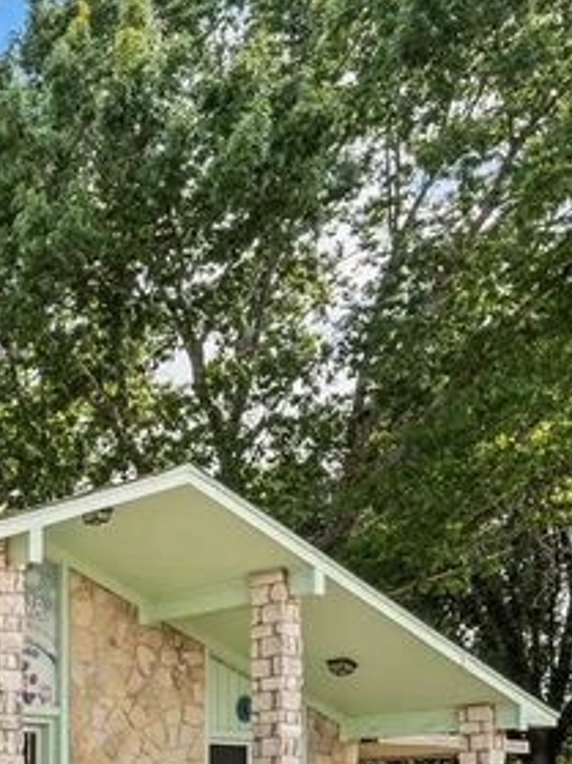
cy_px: 880
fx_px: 1169
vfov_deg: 31.3
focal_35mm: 53
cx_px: -473
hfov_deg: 19.8
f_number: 11
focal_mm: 15
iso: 100
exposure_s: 1/100
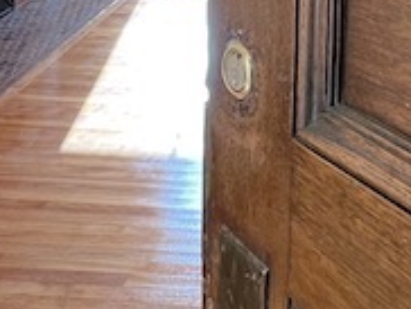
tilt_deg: -2.3
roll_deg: -2.3
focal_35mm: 57
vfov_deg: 20.5
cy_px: -201
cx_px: 400
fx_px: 678
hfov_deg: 31.5
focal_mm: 1.57
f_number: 1.8
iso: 64
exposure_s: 1/99
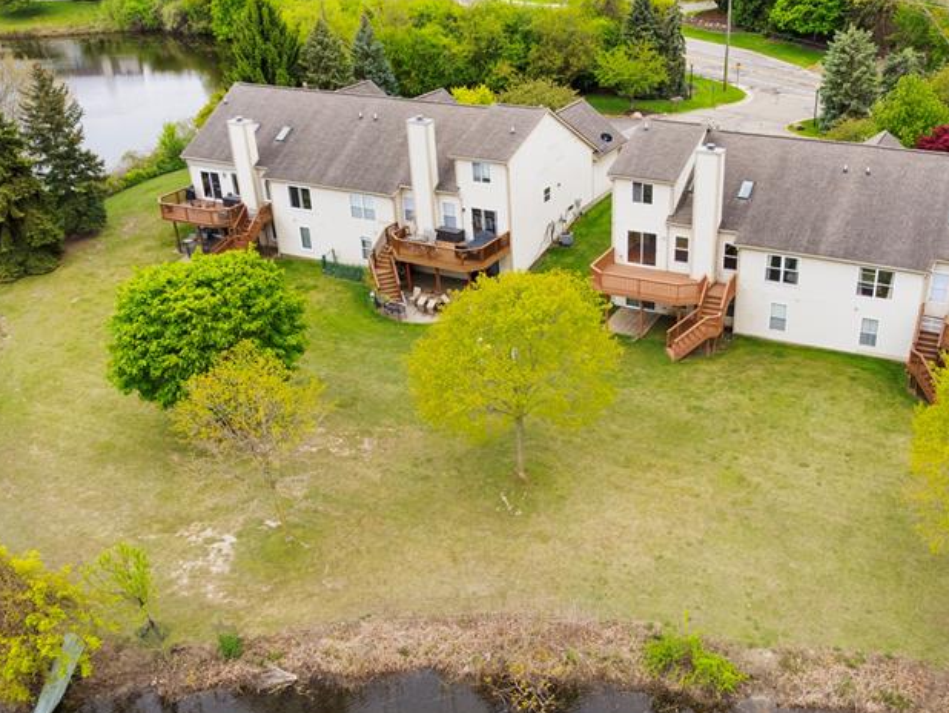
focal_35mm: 35
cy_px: 396
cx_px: 580
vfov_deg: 40.7
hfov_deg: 52.2
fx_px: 960
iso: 100
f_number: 2.8
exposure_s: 1/160
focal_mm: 8.38
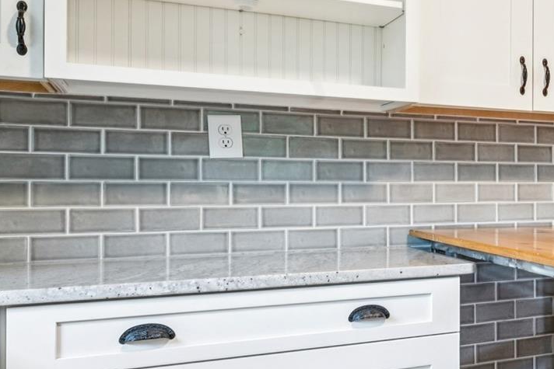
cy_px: 181
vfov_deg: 28.4
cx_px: 695
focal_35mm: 47
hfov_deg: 32.7
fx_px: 730
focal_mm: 16.5
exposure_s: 2
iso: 100
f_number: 13
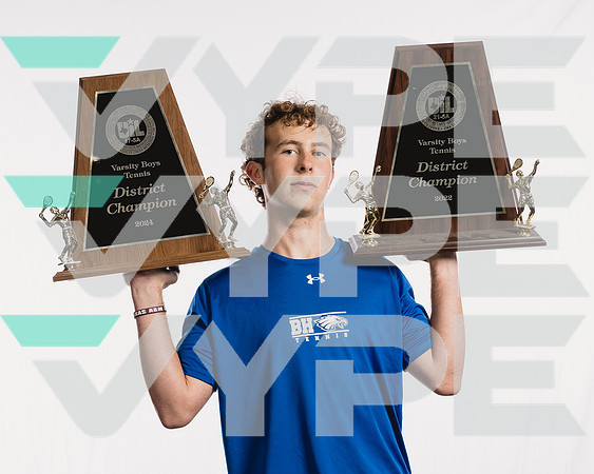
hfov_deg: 24.9
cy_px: 237
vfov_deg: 20.0
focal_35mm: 76
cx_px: 284
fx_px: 1343
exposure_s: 1/250
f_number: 5.6
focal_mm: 67
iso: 640
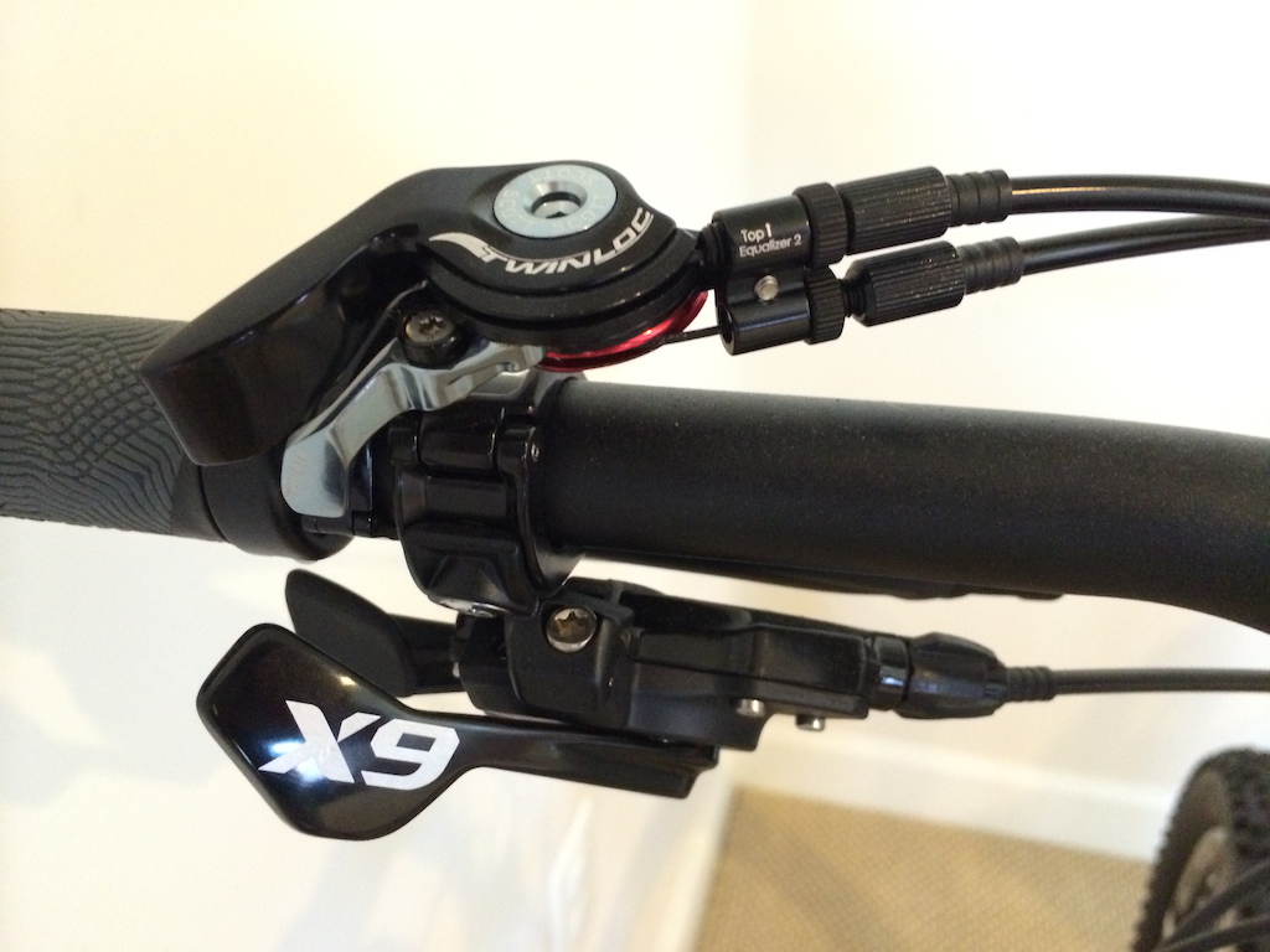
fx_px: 1101
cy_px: 476
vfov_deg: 46.8
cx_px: 635
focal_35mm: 30
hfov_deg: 60.0
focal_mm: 4.12
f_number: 2.2
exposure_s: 1/15
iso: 400
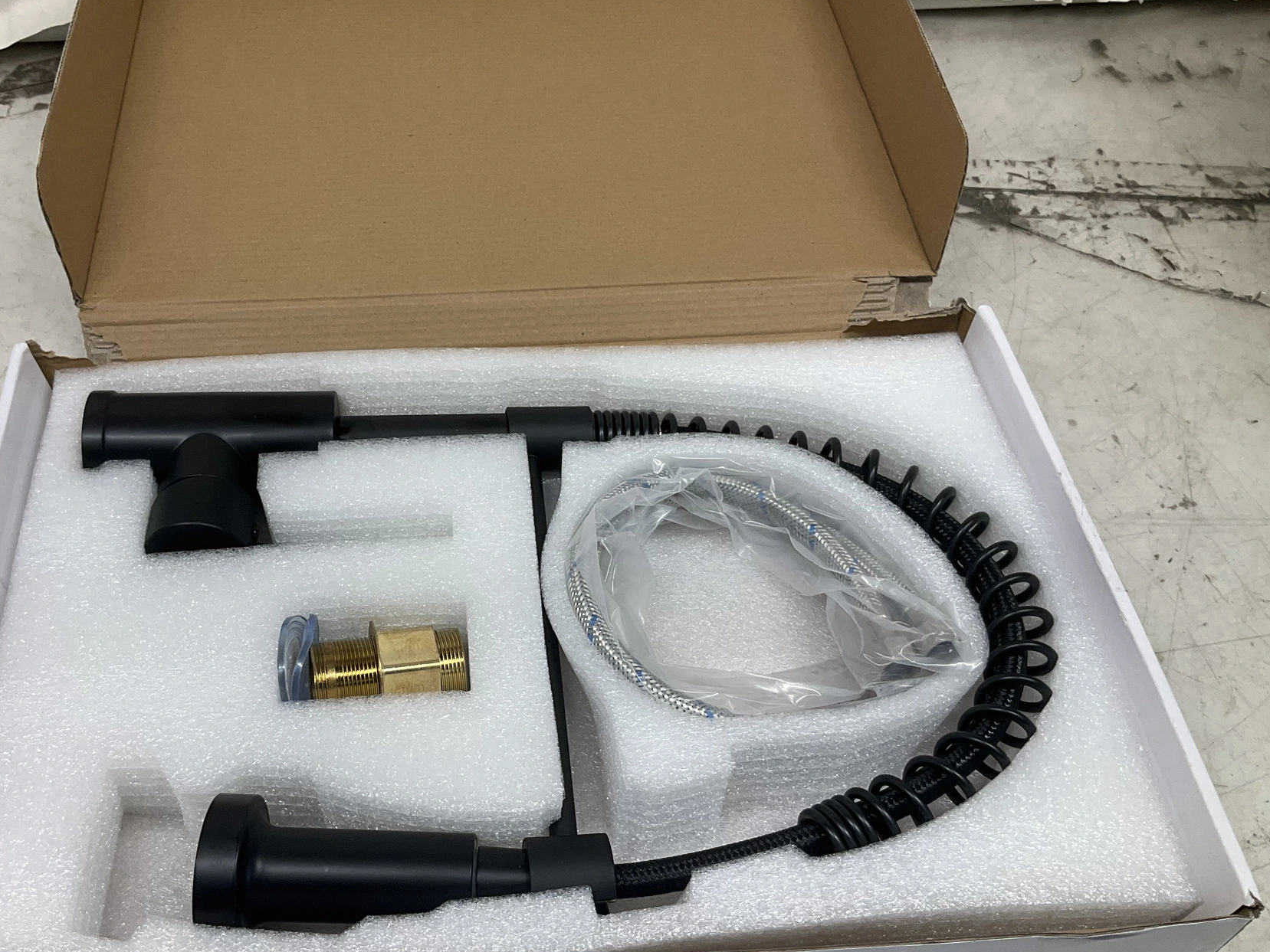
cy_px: 496
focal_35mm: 35
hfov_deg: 52.3
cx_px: 521
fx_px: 1284
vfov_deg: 40.7
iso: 32
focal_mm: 3
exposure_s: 1/120
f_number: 1.8
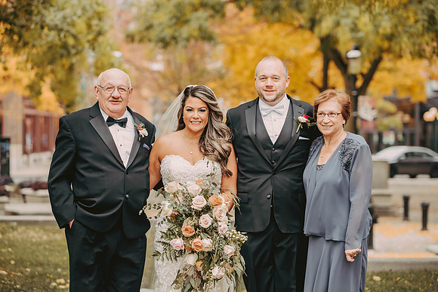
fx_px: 1241
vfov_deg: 13.4
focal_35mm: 102
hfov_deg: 20.0
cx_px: 219
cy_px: 146
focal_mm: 102
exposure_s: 1/320
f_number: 3.2
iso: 800
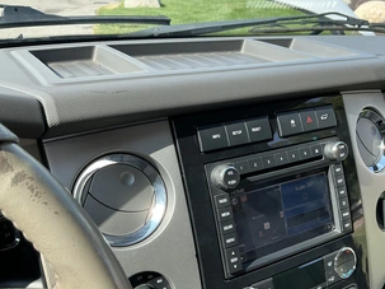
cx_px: 234
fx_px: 411
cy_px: 174
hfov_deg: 49.8
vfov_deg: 38.5
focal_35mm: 37
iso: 25
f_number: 1.8
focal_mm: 3
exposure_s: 1/248
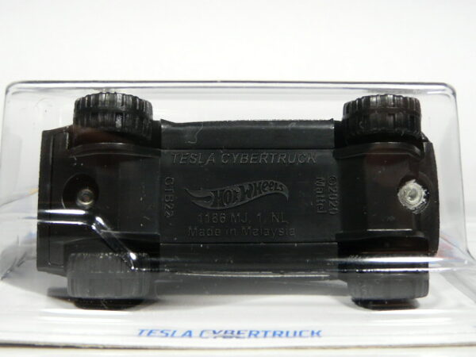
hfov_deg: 42.1
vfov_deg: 32.2
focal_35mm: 45
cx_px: 238
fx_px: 619
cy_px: 178
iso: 100
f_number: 2.8
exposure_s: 1/60
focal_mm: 4.6
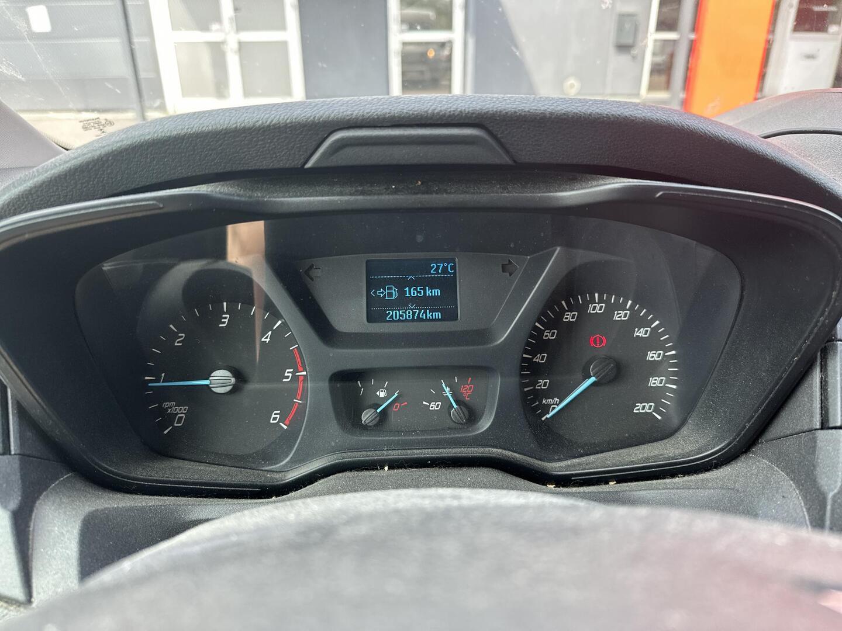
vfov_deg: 56.8
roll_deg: +0.3
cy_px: 316
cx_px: 421
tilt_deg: -23.3
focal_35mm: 24
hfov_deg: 71.6
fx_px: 584
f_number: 1.78
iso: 100
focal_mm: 6.86
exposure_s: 1/163
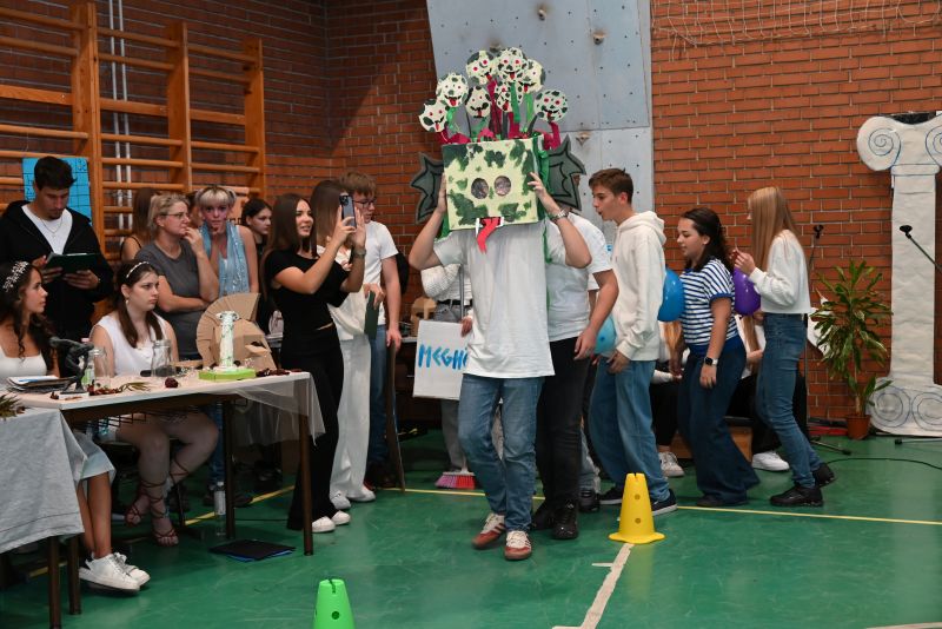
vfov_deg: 28.1
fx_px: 1256
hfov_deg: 41.1
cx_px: 471
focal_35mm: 48
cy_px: 314
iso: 1600
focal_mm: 48
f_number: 5.3
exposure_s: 1/125
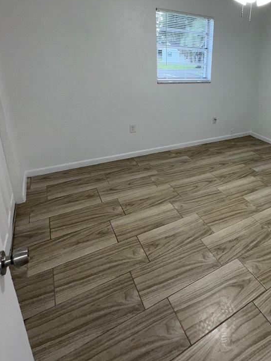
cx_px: 212
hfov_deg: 55.3
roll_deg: -2.6
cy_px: 132
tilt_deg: -19.0
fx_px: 240
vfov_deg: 72.5
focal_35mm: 23
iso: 32
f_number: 2.2
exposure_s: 1/138
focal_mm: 2.22
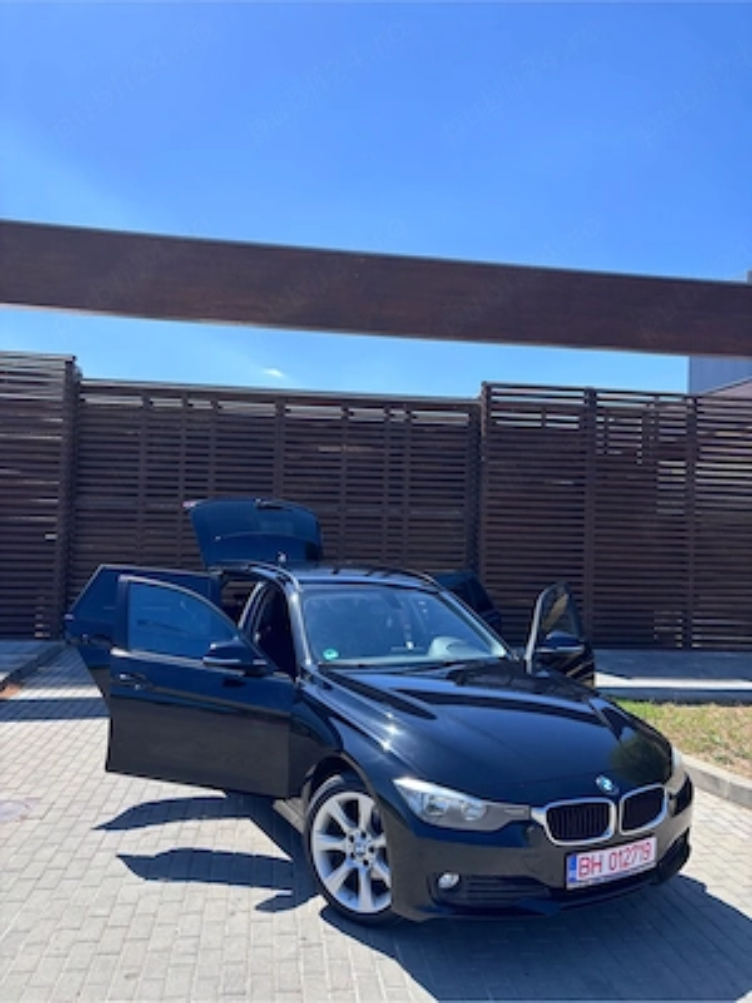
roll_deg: -2.7
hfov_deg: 53.1
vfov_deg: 67.3
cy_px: 502
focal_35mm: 26
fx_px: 753
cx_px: 376
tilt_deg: +2.3
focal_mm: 5.96
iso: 50
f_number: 1.6
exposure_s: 1/1949
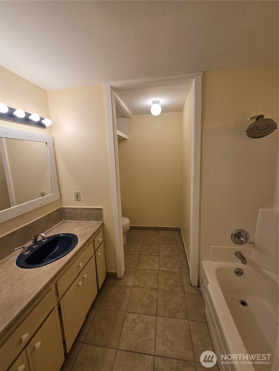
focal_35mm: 13
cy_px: 186
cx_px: 140
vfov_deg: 106.2
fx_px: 140
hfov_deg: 89.9
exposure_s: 1/120
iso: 80
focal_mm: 2.2
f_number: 2.2
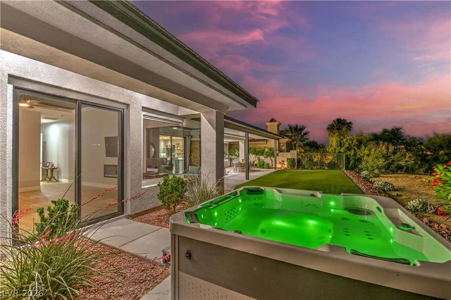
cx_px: 226
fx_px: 188
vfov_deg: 77.3
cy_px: 150
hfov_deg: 100.4
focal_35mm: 15
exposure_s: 1/2.5
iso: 800
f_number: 7.1
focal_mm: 15
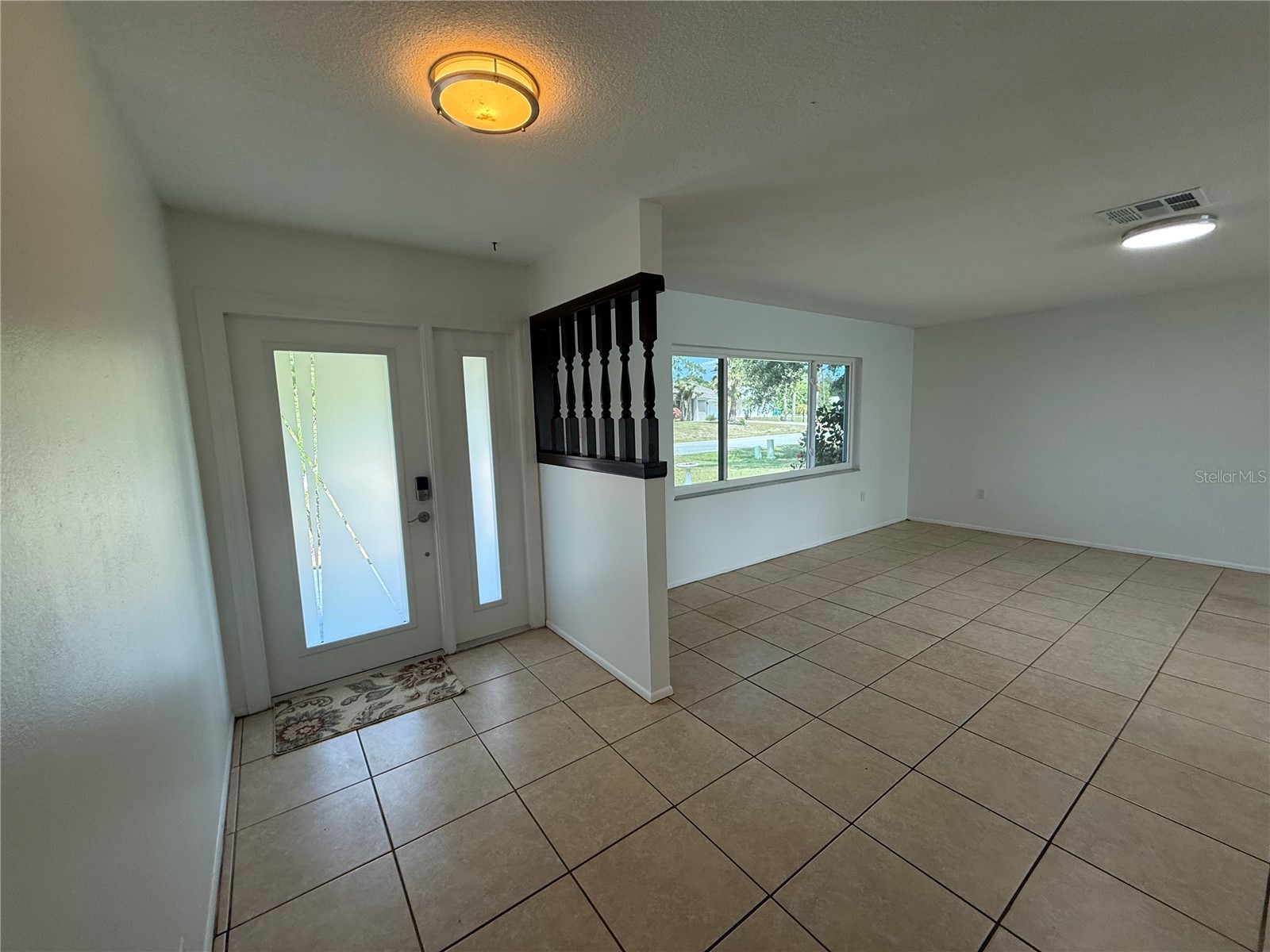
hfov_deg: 102.1
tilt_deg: -6.9
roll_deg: +1.5
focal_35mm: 14
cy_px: 476
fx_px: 514
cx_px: 635
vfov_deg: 85.7
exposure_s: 1/120
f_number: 2.2
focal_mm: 2.22
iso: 125
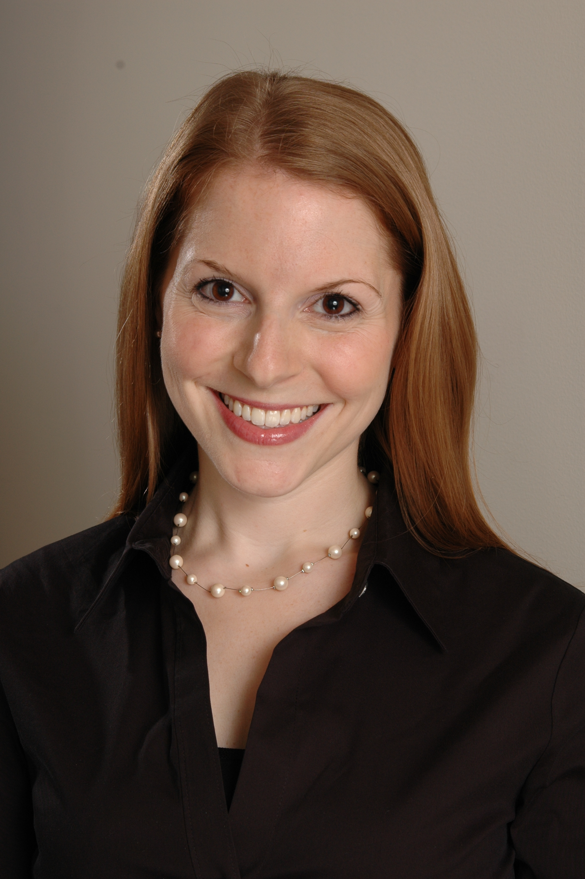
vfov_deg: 26.0
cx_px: 292
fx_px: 1905
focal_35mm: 78
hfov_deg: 17.5
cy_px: 440
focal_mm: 52
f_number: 9
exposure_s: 1/125
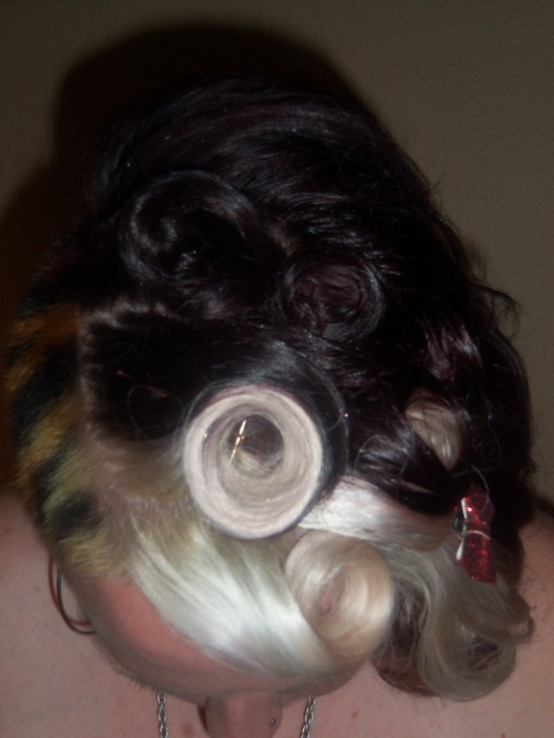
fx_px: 1323
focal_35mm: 62
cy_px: 369
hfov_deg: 23.7
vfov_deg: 31.2
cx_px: 277
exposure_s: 1/60
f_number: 4.8
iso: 100
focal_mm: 10.9
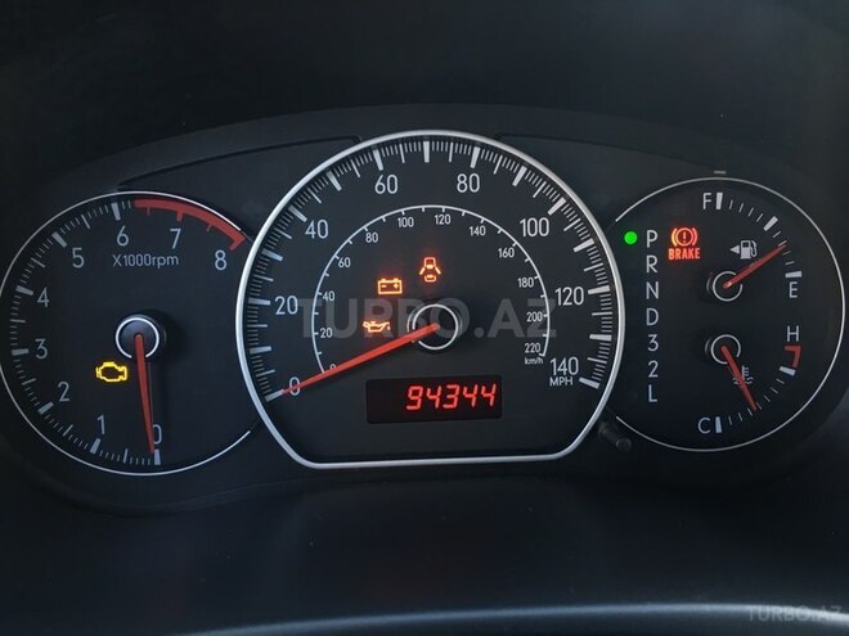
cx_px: 424
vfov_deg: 48.2
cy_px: 318
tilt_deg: -27.4
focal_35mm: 29
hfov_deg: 61.7
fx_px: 711
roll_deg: -1.8
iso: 80
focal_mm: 4.15
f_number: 2.2
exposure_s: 1/33
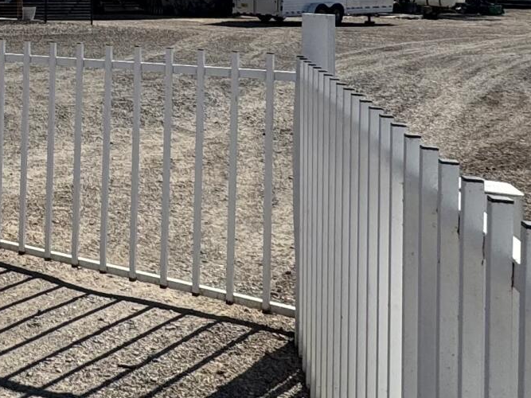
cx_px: -216
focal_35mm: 63
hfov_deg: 25.1
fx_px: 966
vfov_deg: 22.1
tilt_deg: +0.4
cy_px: -31
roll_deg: -0.9
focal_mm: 2.22
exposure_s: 1/2083
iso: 50
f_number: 2.2
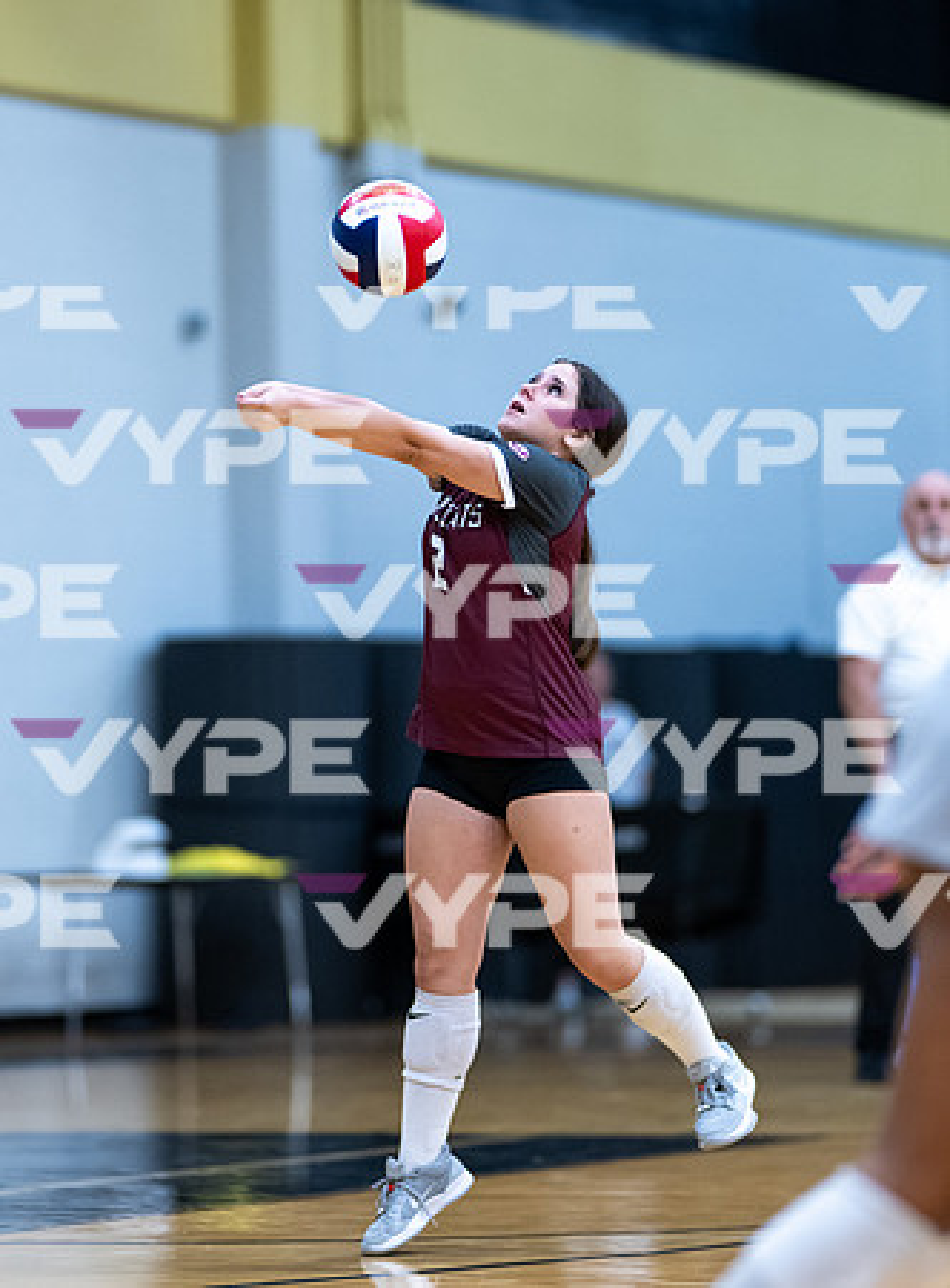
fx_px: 5296
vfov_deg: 13.9
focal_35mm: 143
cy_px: 587
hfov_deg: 10.3
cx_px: 434
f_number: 1.2
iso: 1250
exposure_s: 1/1600
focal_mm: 85
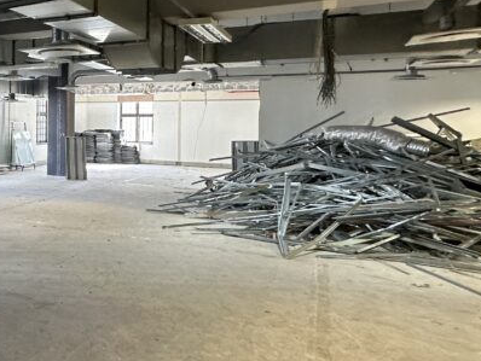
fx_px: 501
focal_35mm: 36
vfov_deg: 39.4
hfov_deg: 43.1
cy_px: 130
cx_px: -13
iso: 160
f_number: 2.2
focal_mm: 2.22
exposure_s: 1/100
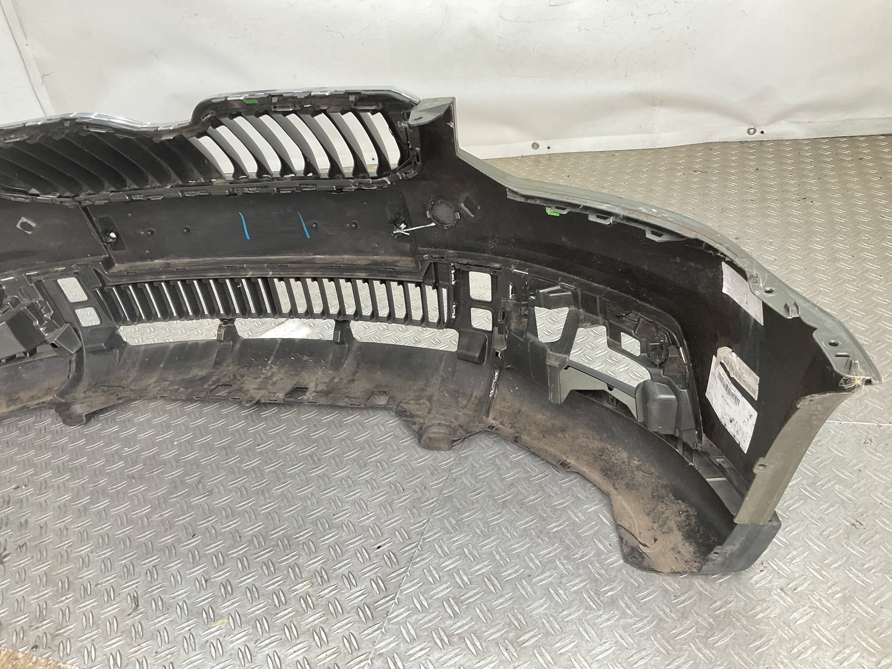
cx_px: 446
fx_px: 747
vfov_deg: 48.2
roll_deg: +10.4
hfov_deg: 61.7
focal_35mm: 29
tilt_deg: -31.9
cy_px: 334
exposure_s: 1/100
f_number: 1.8
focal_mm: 3
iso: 25
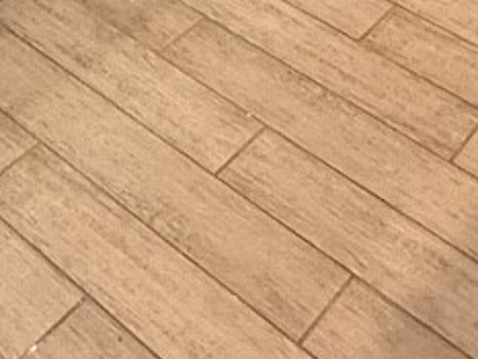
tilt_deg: -20.1
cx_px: -201
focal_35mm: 77
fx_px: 1064
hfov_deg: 21.8
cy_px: -338
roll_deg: -0.7
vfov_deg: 15.6
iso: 320
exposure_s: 1/60
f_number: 2.2
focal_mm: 2.22
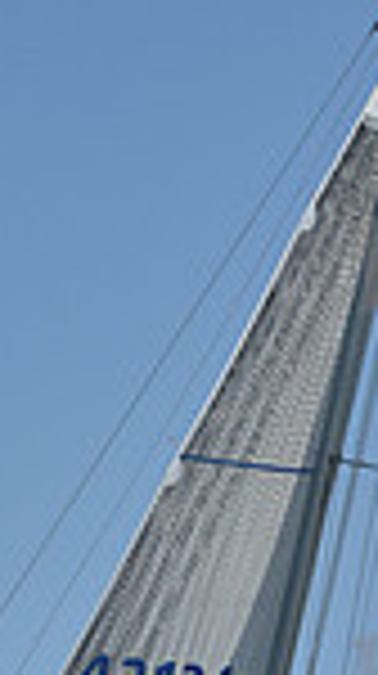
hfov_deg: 4.3
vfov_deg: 7.5
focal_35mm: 284
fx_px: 5078
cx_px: 119
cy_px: 909
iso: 320
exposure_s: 1/1600
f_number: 9
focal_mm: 70
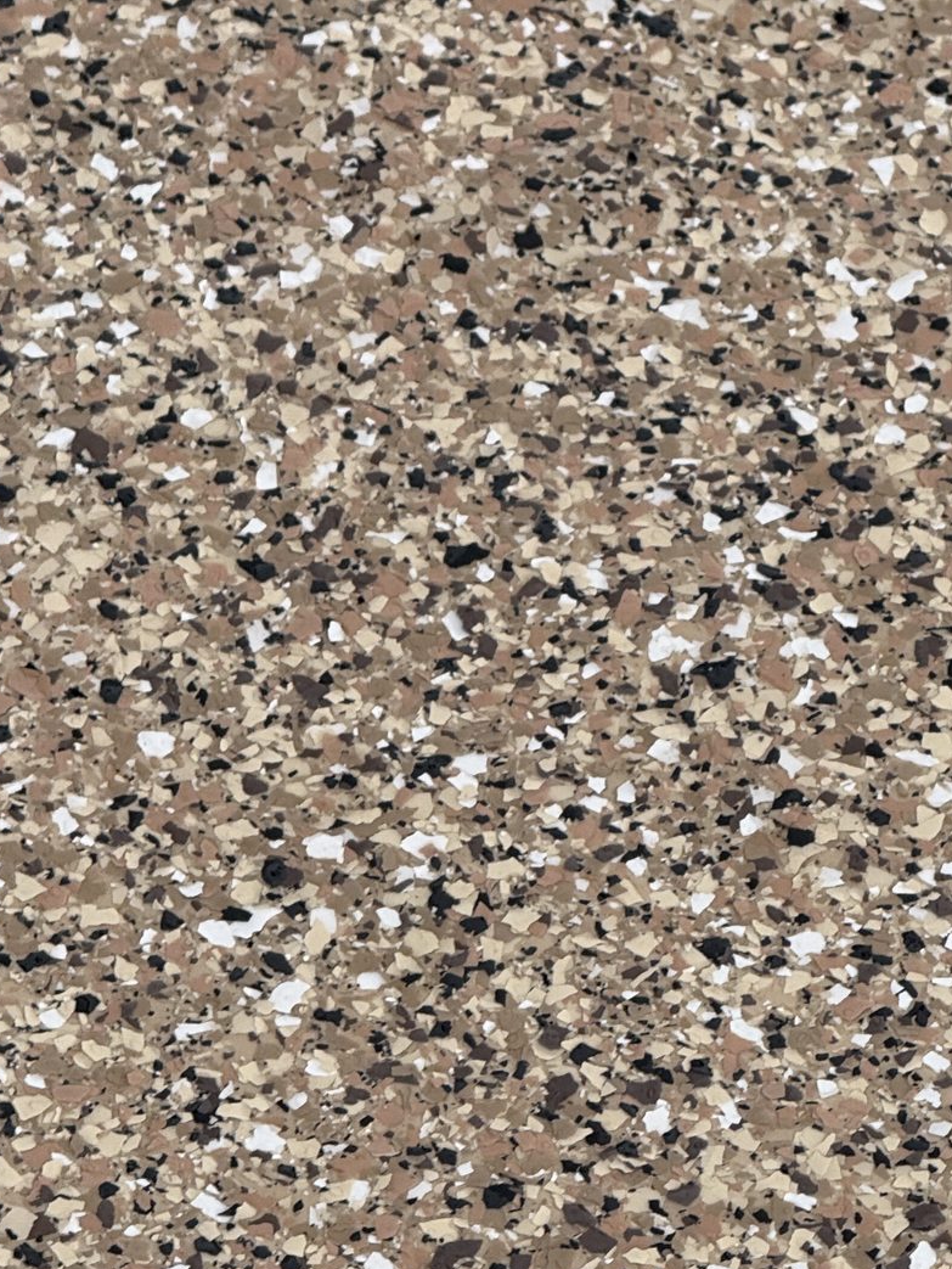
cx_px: 663
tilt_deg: -49.3
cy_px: 982
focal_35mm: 230
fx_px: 8429
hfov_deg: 6.5
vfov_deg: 8.6
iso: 50
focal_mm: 15.66
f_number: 2.8
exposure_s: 1/218
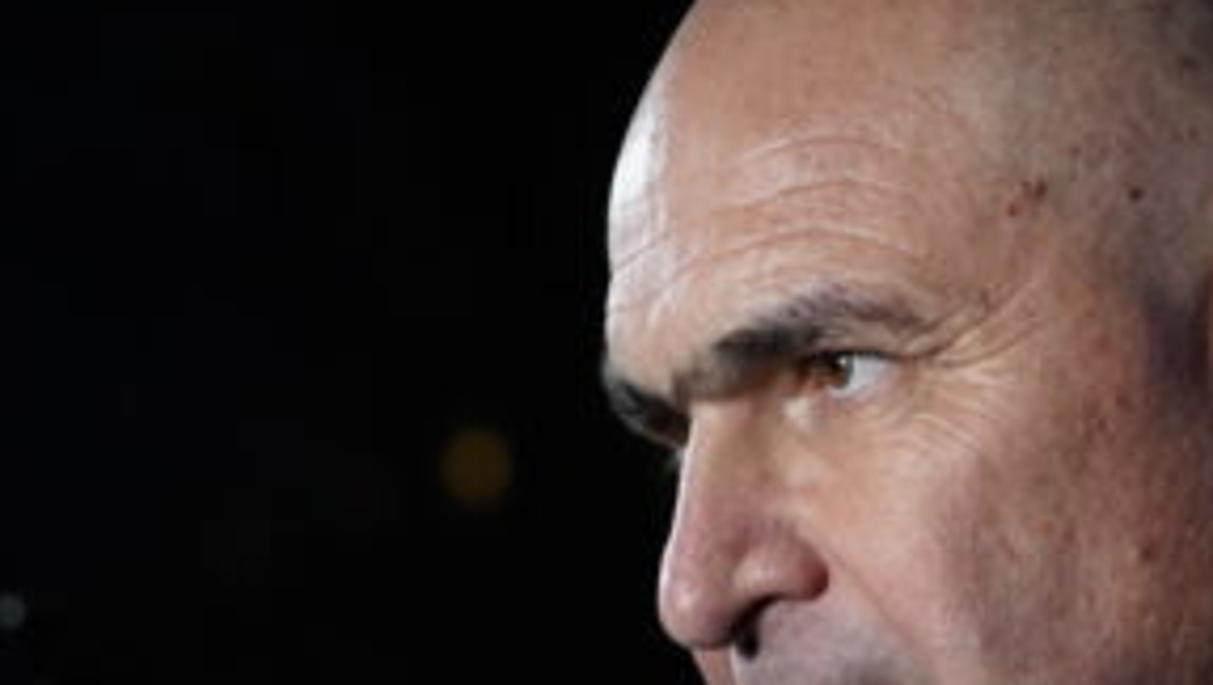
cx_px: 710
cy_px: 556
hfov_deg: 11.0
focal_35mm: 196
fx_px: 6309
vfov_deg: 6.2
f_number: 4
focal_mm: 70
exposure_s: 1/250
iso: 2000
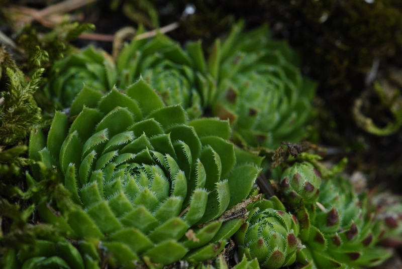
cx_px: 201
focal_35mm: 128
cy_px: 134
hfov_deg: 16.0
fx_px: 1426
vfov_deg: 10.8
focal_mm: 85
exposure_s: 1/100
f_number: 6.3
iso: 400
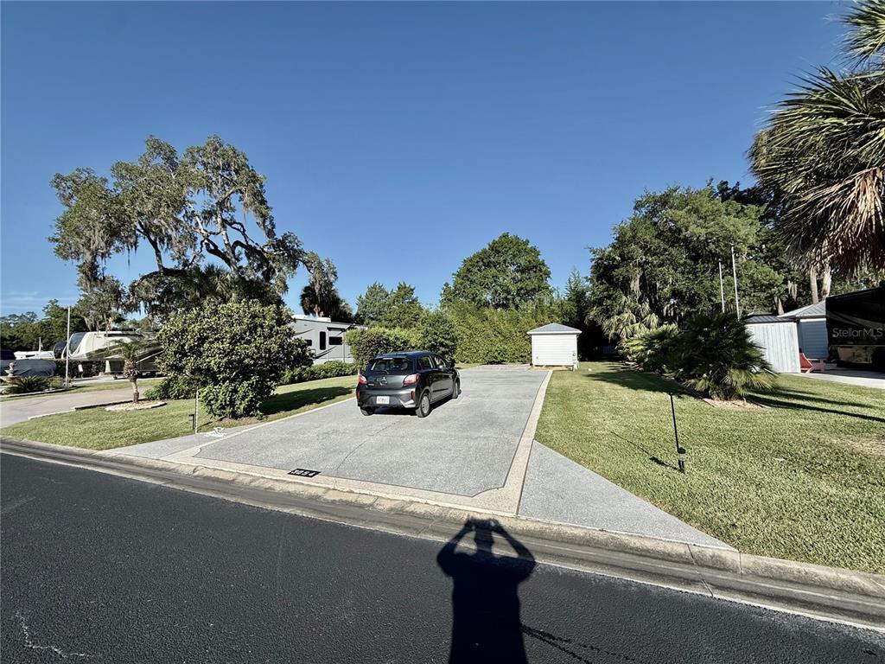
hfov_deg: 102.1
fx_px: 358
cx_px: 442
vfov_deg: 85.7
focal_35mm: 14
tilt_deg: +2.7
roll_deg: +1.9
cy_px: 332
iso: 50
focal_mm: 2.22
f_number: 2.2
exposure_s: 1/2092
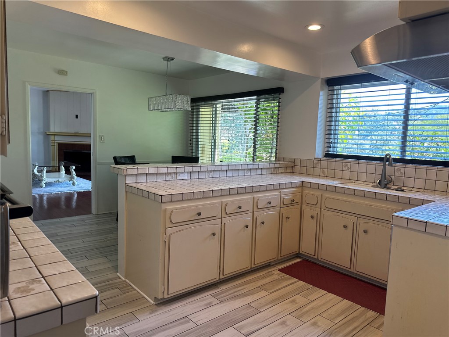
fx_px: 311
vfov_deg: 56.8
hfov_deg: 71.6
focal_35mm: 24
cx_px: 224
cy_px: 168
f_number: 1.78
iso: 80
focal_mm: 6.86
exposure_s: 1/120
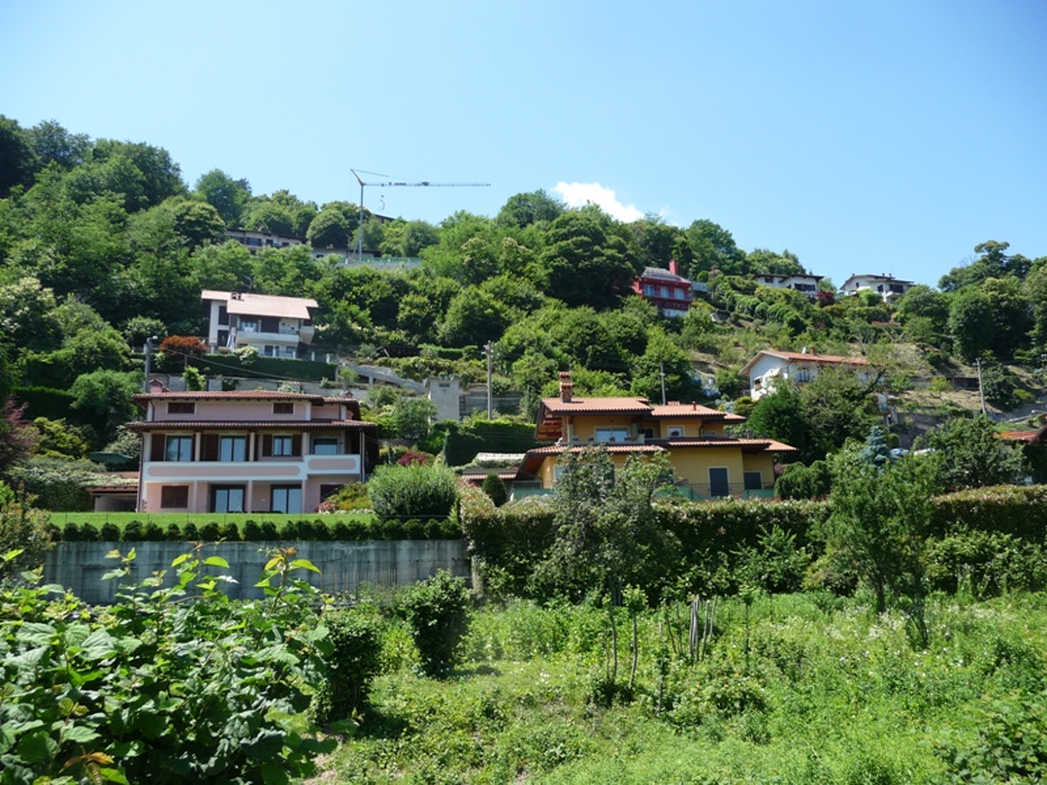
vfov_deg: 49.7
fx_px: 847
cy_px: 392
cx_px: 524
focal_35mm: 28
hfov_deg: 63.4
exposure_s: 1/500
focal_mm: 4.7
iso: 100
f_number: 3.3
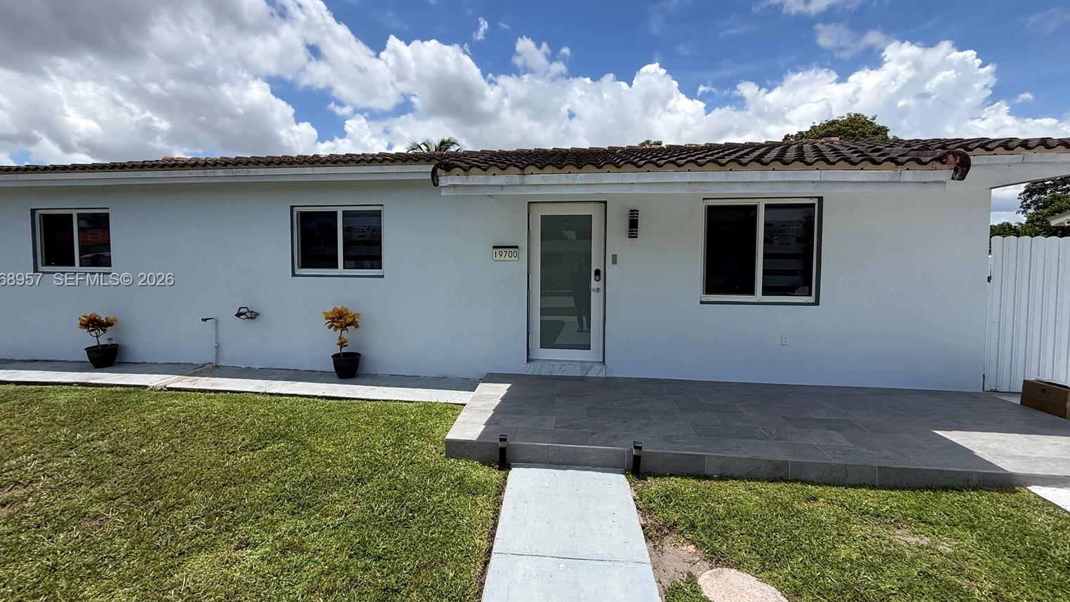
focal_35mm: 16
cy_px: 281
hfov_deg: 99.3
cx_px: 517
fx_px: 454
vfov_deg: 67.0
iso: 50
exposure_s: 1/2320
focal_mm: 2.22
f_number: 2.2
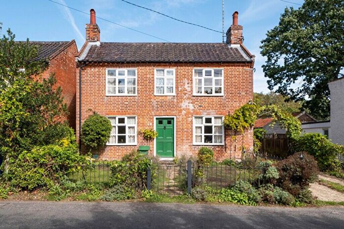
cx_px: 172
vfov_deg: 53.2
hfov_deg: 73.7
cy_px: 114
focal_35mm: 24
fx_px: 229
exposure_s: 1/125
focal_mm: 16
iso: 160
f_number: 9
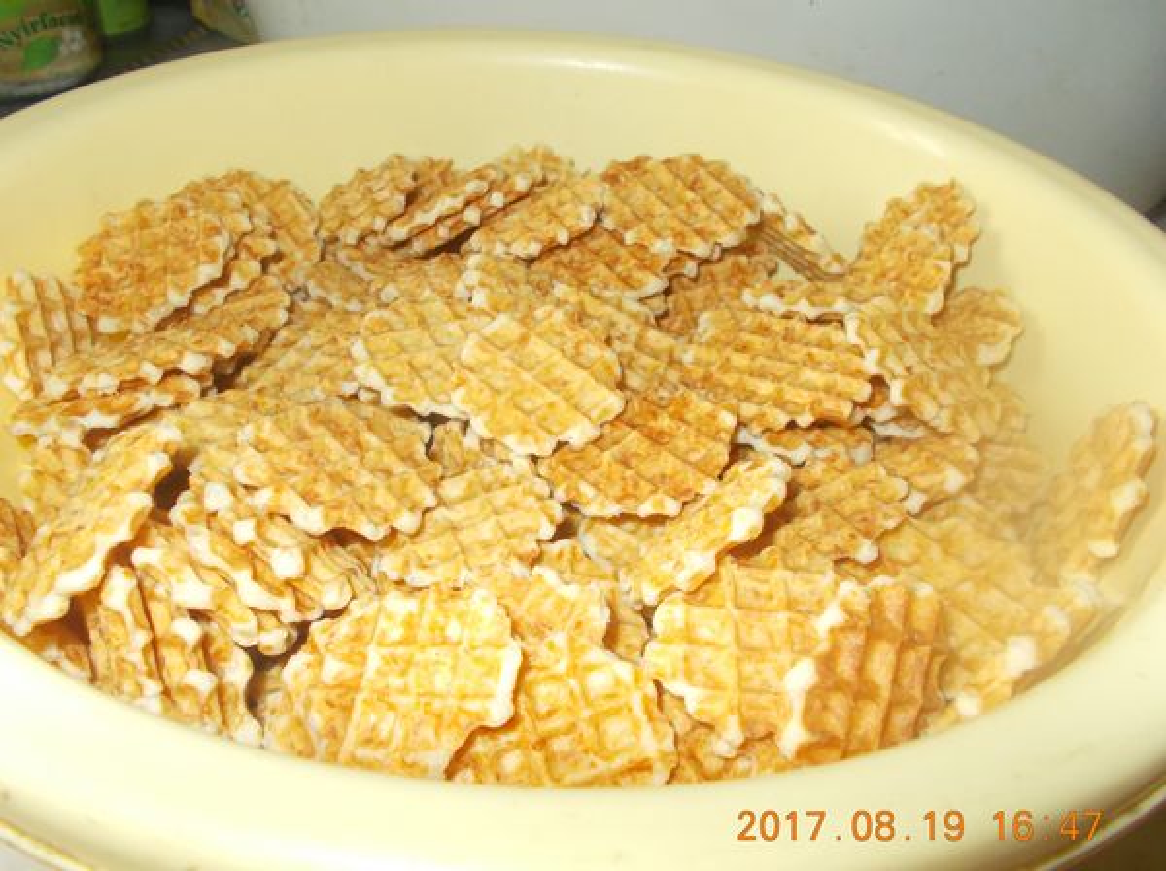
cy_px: 436
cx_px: 583
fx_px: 874
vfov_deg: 52.9
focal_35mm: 26
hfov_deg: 67.4
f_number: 3.2
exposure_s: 1/25
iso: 200
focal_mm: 4.6
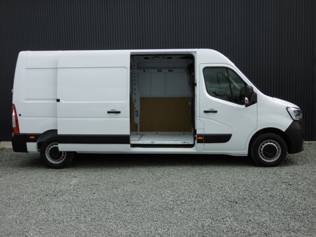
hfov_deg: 49.0
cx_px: 158
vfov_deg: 37.7
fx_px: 347
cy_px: 118
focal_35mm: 38
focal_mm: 6.8
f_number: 3.7
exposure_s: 1/800
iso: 100
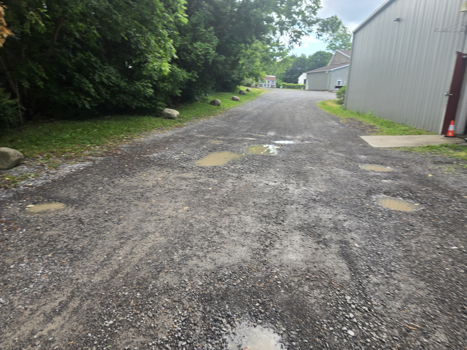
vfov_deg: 58.9
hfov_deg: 73.9
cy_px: 175
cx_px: 234
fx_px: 310
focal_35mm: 23
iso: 25
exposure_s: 1/232
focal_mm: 5.4
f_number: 1.8
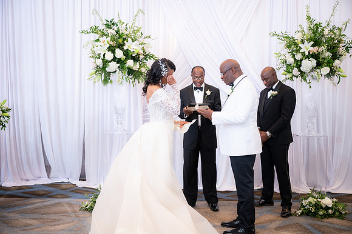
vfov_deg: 35.0
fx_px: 371
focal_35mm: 38
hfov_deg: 50.7
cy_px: 117
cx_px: 176
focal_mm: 38
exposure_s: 1/200
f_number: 2.8
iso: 2000
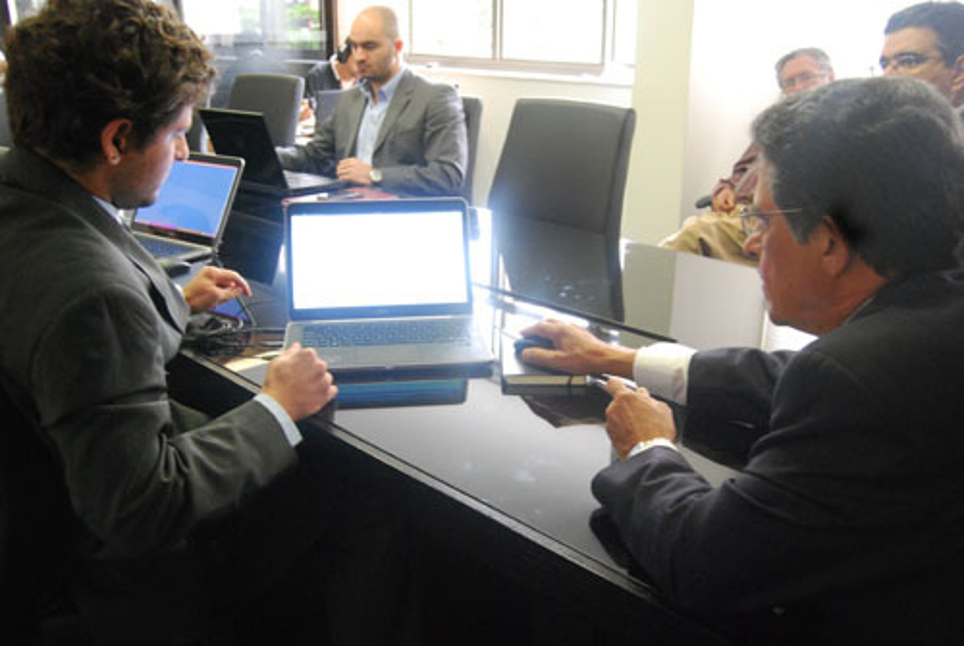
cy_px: 323
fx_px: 925
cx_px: 482
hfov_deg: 55.0
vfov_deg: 38.5
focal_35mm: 34
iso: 1600
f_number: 5
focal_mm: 23
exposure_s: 1/40
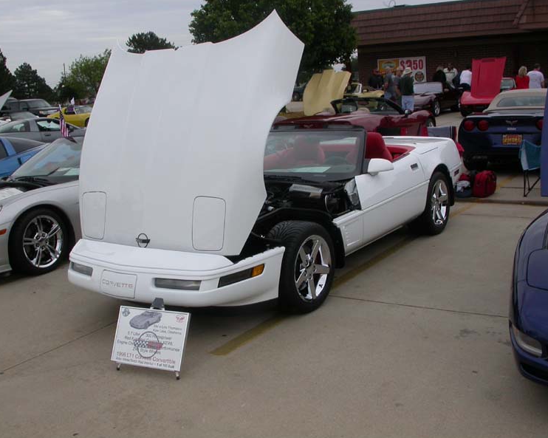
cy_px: 219
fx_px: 648
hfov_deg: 45.8
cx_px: 264
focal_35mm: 40
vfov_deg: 37.3
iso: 100
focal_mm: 7.85
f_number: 7.5
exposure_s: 1/304
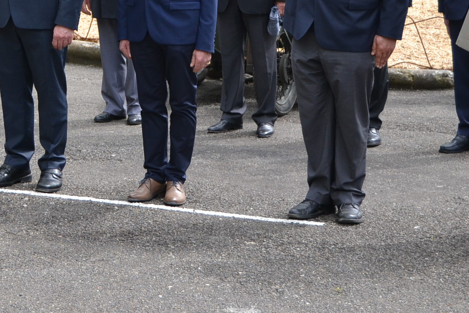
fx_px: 1473
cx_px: 79
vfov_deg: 12.0
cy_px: -1
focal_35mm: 113
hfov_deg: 17.9
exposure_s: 1/640
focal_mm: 35
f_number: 4.5
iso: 400
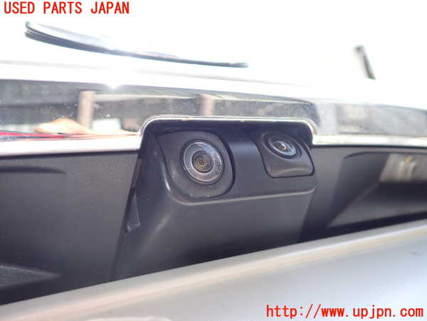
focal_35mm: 30
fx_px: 370
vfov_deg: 46.8
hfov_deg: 60.0
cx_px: 214
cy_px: 160
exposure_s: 1/50
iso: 100
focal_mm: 5.4
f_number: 6.3
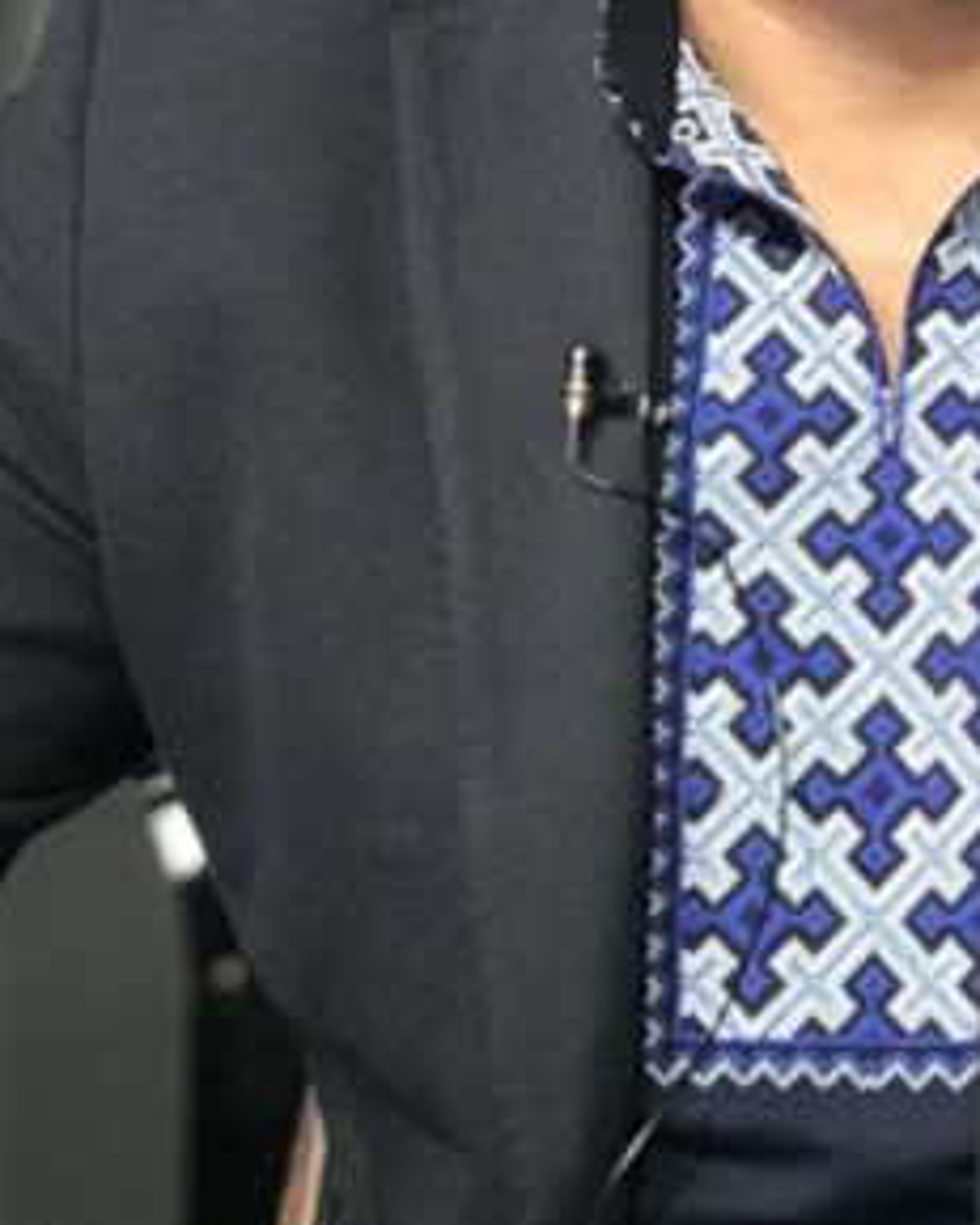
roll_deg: -2.1
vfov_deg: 9.8
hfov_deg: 7.8
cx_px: 798
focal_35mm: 197
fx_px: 7146
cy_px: 136
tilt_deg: -3.4
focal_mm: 6.6
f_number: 2.8
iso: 200
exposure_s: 1/60
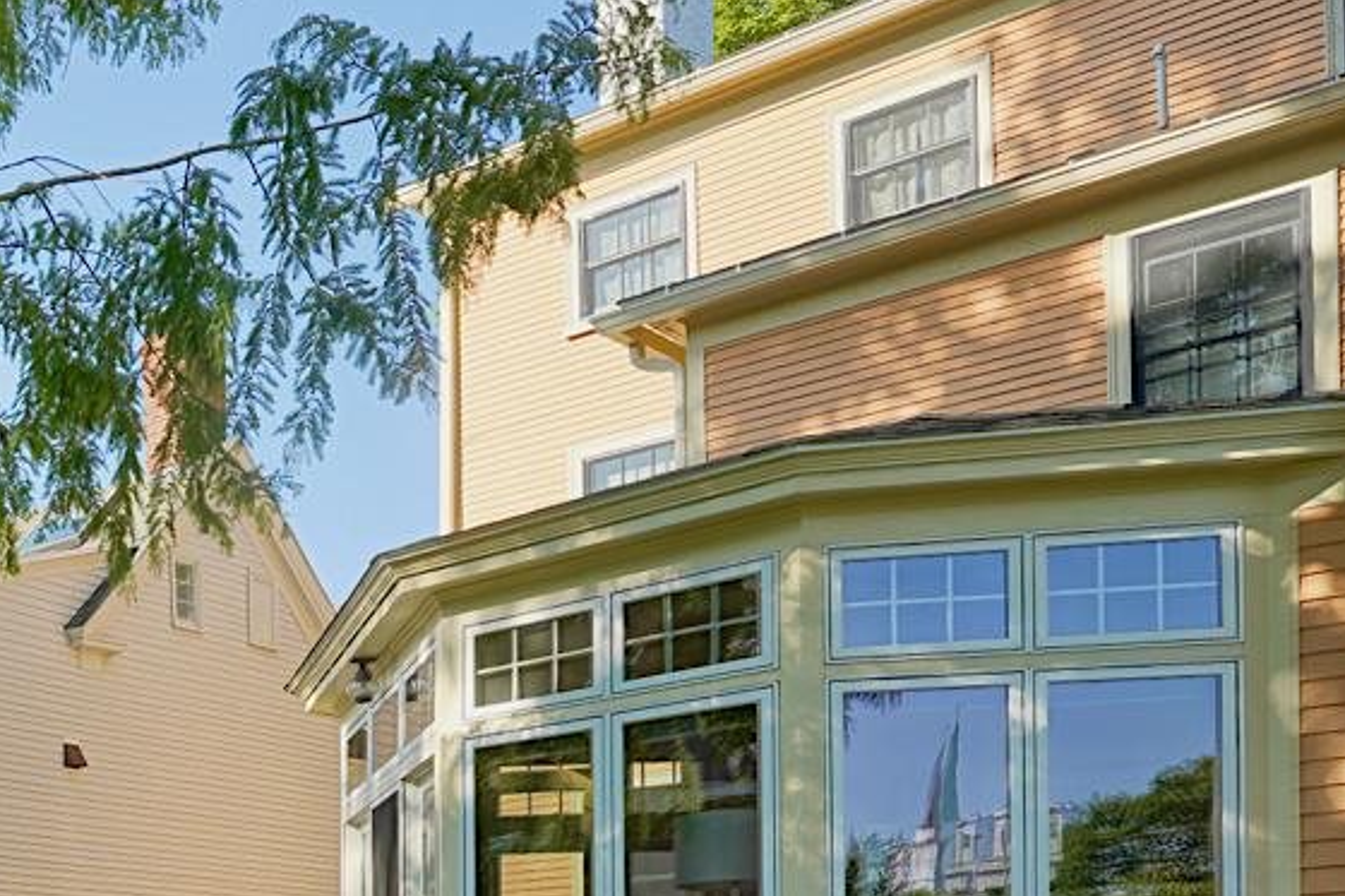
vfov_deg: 26.8
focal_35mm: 45
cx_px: -420
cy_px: 1045
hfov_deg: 32.4
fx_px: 1681
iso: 100
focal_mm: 14
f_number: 5.6
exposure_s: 1/100
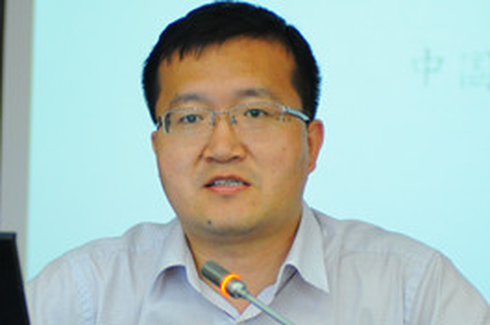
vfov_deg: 8.0
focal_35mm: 170
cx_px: 185
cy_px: 247
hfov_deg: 12.1
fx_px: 2311
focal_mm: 60
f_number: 2.8
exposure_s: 1/50
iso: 1000
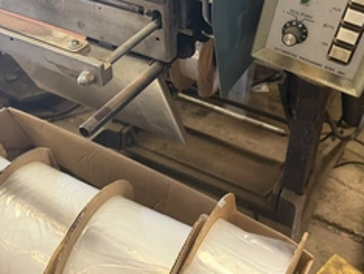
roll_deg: -2.0
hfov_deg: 45.7
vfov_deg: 34.3
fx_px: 432
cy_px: 62
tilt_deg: -32.0
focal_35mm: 41
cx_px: 188
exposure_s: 1/60
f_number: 1.78
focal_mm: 6.76
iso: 320
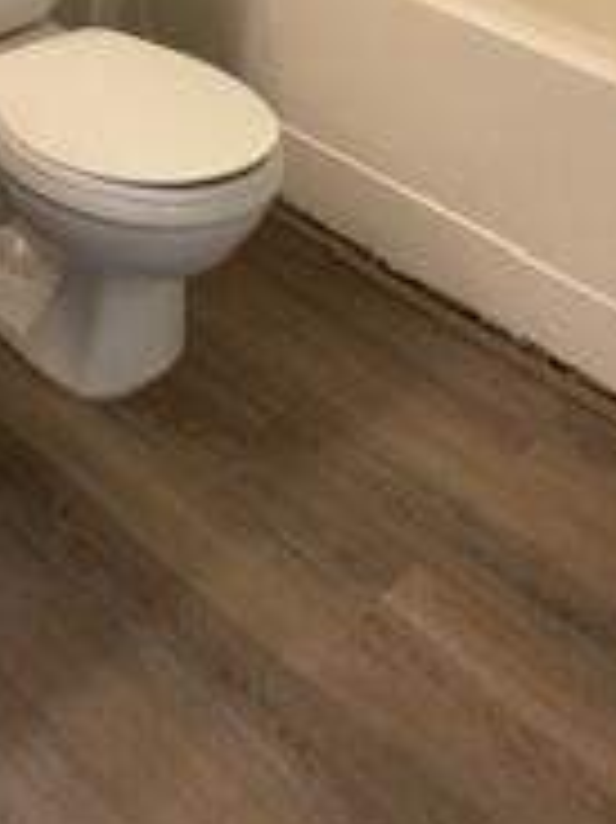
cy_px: 59
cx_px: 247
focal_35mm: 49
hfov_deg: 29.6
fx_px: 1164
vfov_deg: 36.2
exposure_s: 1/120
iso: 250
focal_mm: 2.22
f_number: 2.2
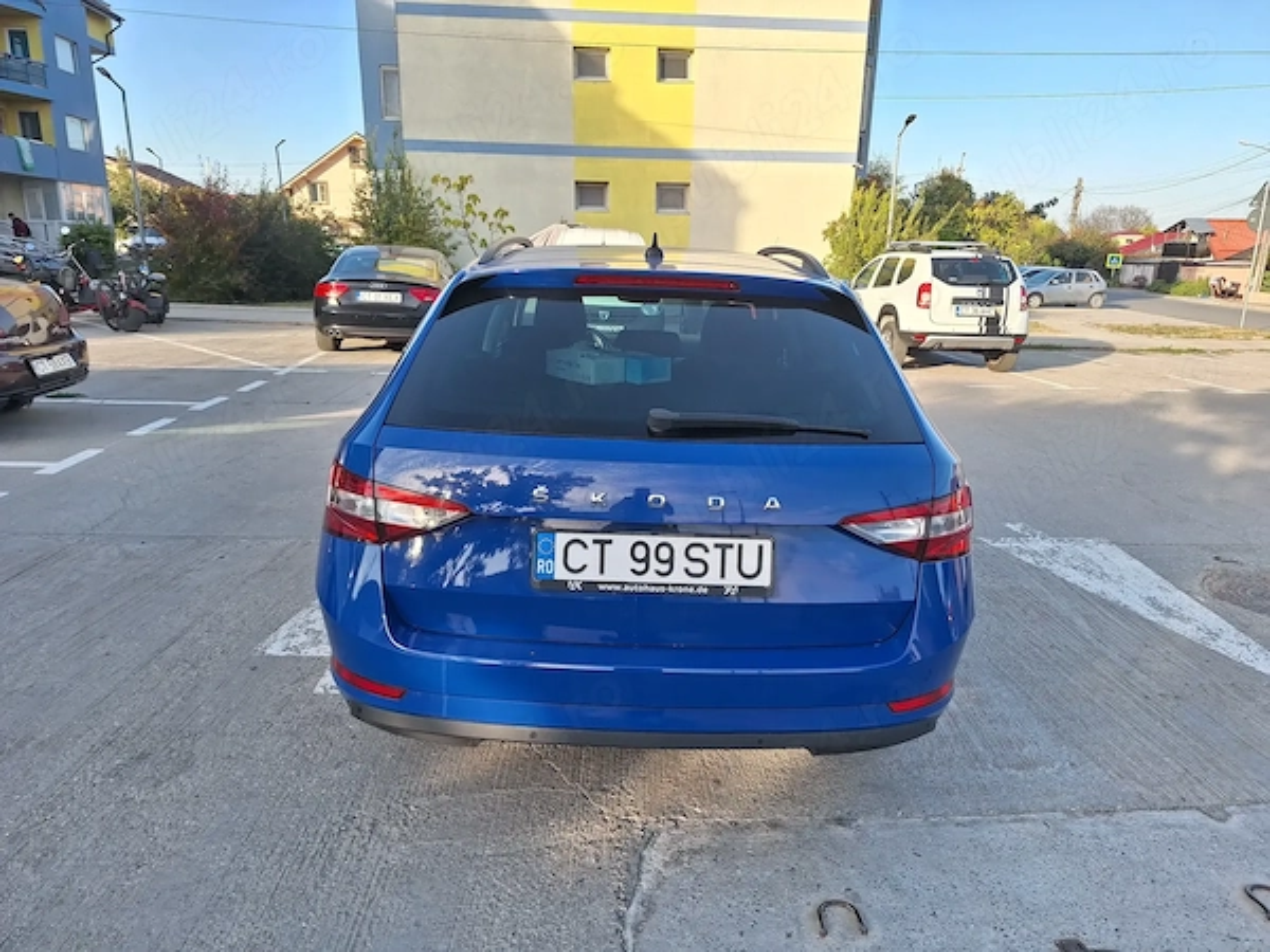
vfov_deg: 58.9
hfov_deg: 73.9
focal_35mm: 23
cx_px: 635
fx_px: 844
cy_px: 476
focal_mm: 5.54
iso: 40
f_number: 1.8
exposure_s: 1/942
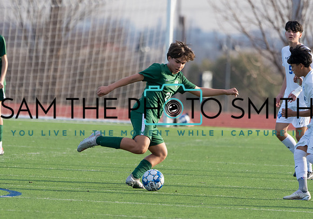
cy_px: 99
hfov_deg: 2.7
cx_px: 153
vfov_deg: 1.9
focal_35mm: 745
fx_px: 6572
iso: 640
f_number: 5.6
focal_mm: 400
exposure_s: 1/1250
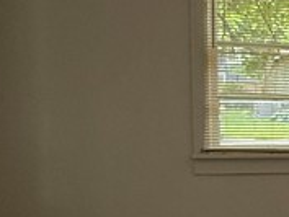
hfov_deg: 20.3
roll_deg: -1.7
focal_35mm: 81
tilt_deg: -5.8
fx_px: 677
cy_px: 170
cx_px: 446
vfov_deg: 18.1
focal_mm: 2.22
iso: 200
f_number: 2.2
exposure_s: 1/120
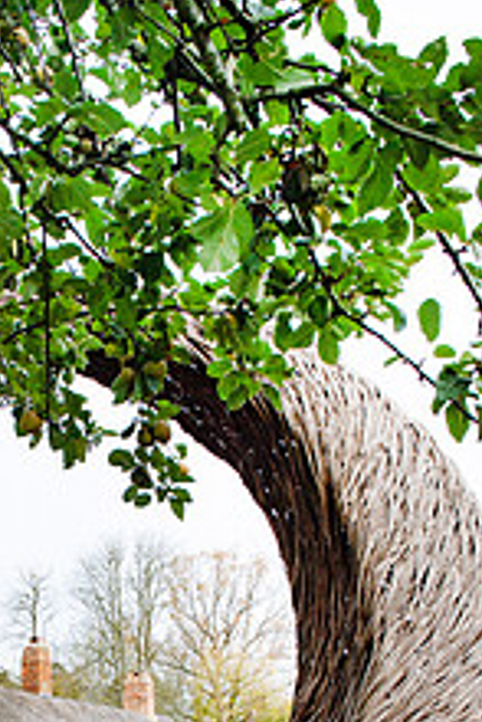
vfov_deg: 37.1
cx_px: 66
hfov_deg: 26.8
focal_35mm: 49
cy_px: 683
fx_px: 982
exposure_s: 1/250
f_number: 8
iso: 320
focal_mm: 24
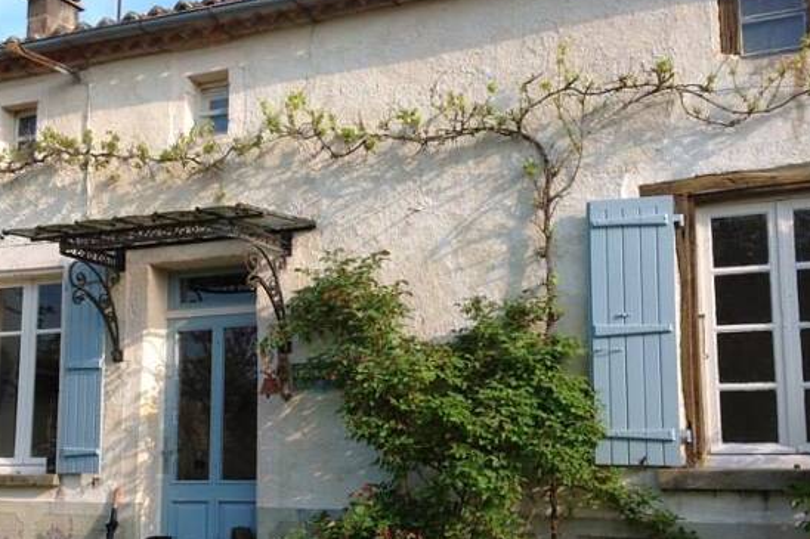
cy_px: 309
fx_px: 1147
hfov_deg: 38.8
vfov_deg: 26.4
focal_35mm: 51
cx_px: 344
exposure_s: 1/840
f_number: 2.4
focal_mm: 4.28
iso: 50
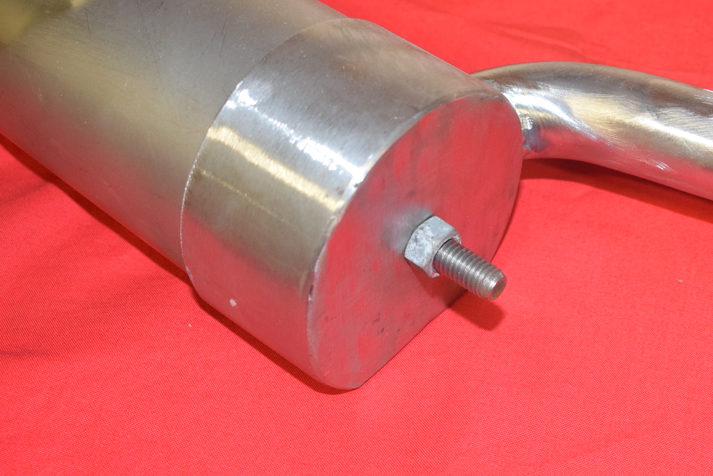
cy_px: 303
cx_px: 478
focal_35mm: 57
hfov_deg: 34.7
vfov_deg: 23.8
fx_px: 1130
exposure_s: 1/40
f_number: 5
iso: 800
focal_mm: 22
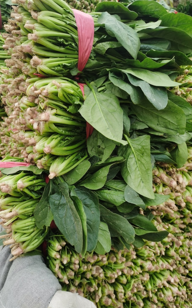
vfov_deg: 64.6
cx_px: 81
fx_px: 243
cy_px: 153
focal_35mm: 29
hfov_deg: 43.0
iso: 50
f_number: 1.8
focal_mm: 5.58
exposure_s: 1/253
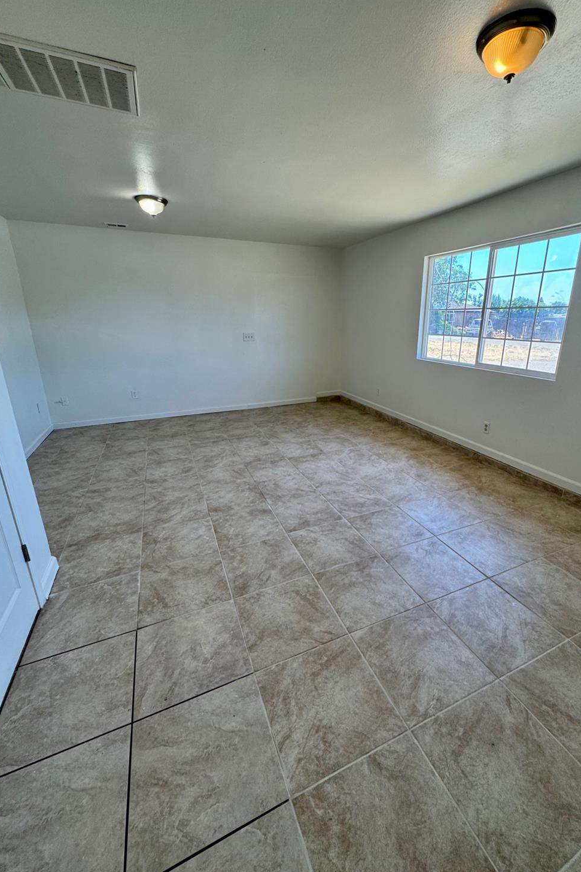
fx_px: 363
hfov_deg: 76.9
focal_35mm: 15
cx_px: 329
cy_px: 427
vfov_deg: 100.4
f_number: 2.2
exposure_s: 1/120
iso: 80
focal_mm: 2.22
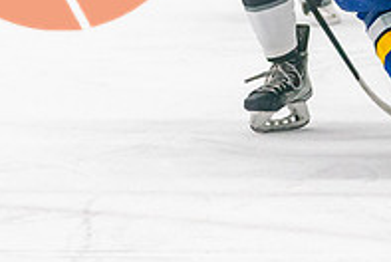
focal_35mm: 405
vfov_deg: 3.4
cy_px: -152
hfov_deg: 5.1
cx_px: 403
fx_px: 4405
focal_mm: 70
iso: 3200
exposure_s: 1/1250
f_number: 2.8
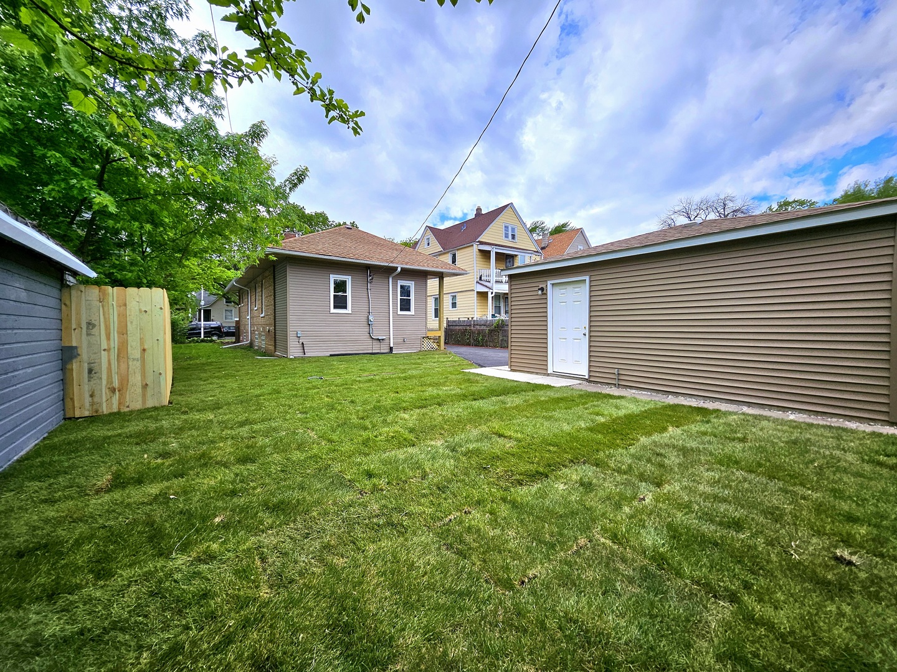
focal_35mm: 13
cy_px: 336
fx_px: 337
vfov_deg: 89.9
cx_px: 448
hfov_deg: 106.2
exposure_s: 1/909
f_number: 2.2
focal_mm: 1.74
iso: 32
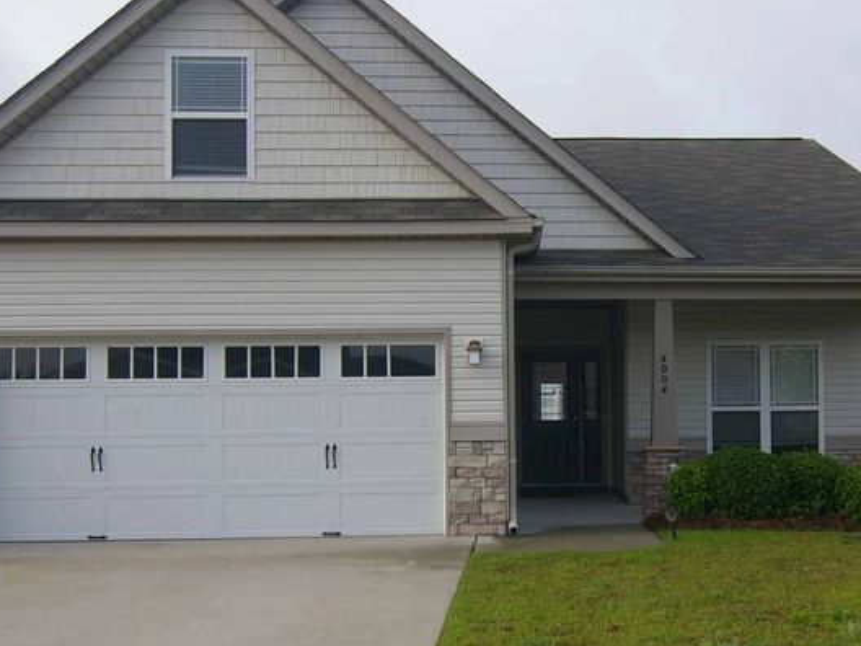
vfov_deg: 34.3
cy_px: 396
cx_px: 574
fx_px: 1043
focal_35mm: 42
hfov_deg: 44.2
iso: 400
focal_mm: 15
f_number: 8
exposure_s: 1/750
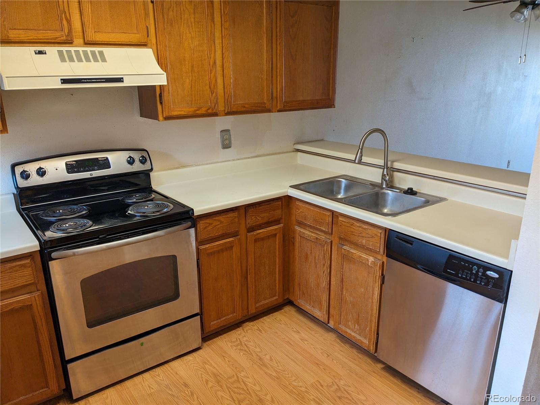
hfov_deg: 65.3
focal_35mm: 27
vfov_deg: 51.4
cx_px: 270
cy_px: 202
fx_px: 421
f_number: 1.73
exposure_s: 1/40
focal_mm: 4.38
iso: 73
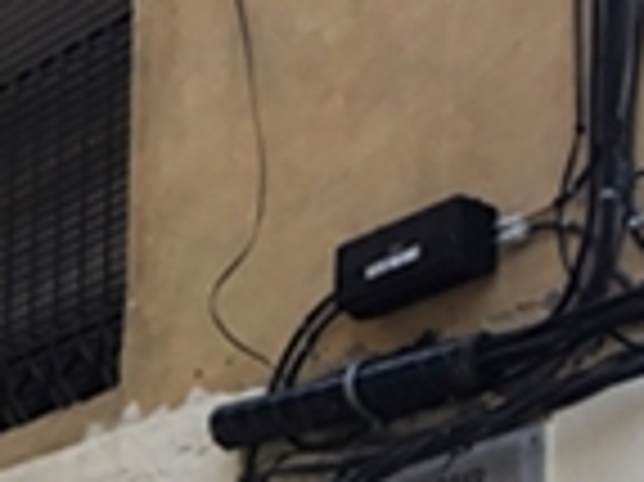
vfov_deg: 8.6
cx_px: -131
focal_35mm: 163
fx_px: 3030
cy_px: 969
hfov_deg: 11.9
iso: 25
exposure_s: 1/126
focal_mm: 3.3
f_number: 2.4
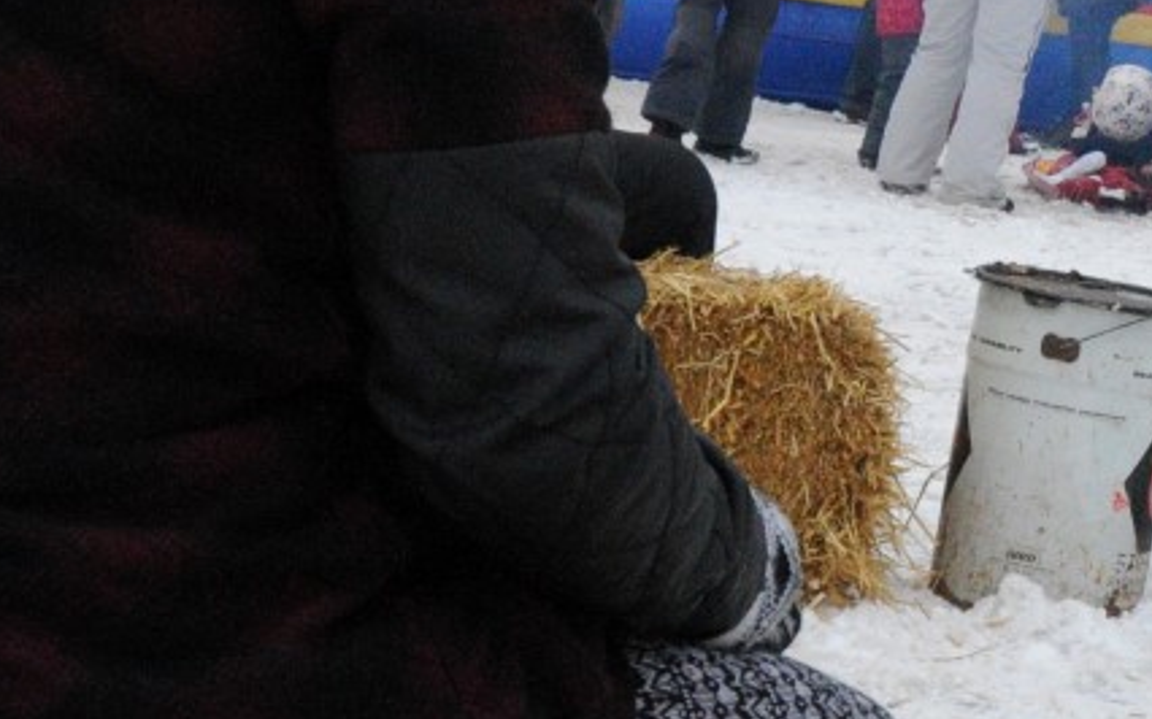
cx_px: 1593
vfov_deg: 12.4
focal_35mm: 105
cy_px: 259
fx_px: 3296
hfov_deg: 18.2
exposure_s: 1/640
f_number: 13
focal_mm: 18
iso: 2000
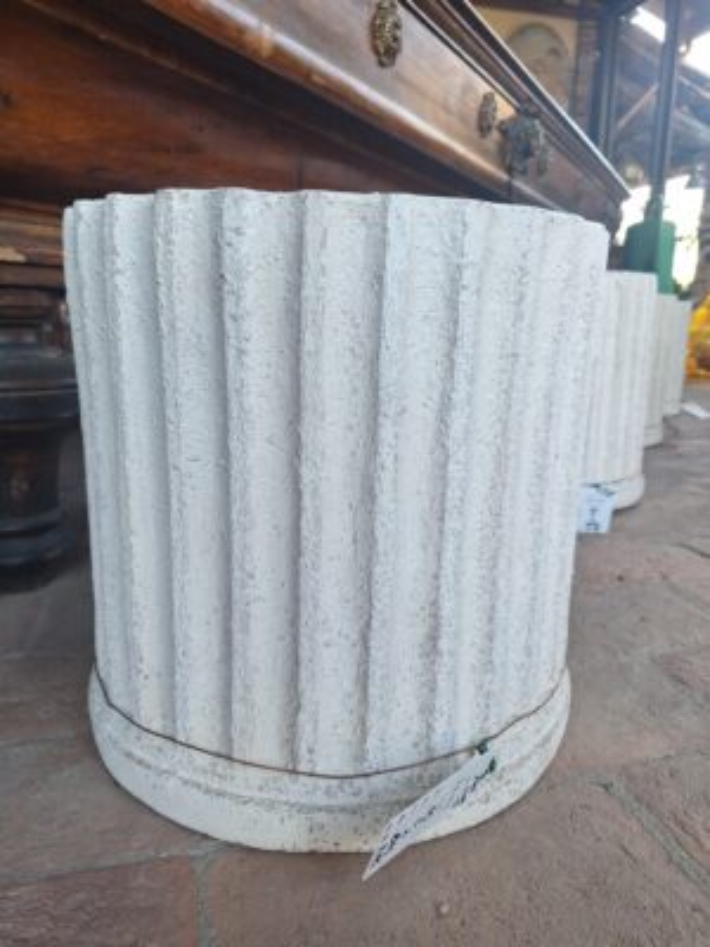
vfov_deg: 73.9
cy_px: 474
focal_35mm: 23
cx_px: 355
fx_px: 629
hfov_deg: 58.9
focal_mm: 5.54
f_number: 1.8
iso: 64
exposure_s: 1/100
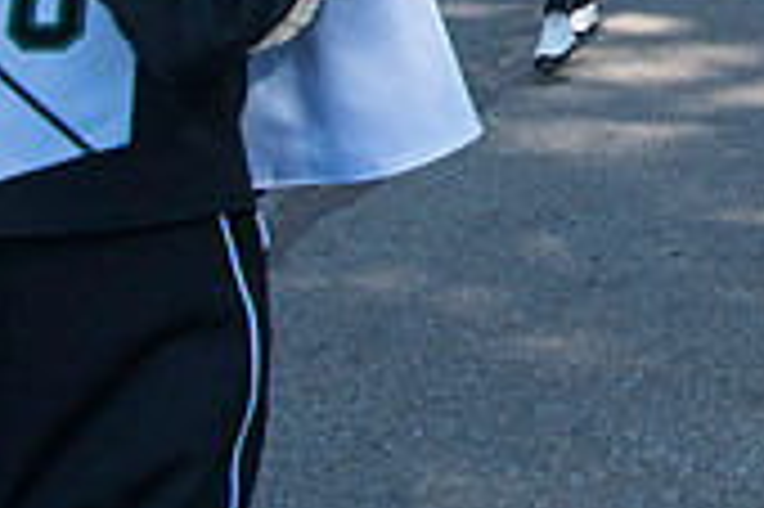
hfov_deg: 19.7
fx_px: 1739
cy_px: -312
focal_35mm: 82
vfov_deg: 15.1
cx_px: 1299
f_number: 5.6
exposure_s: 1/500
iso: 200
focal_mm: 24
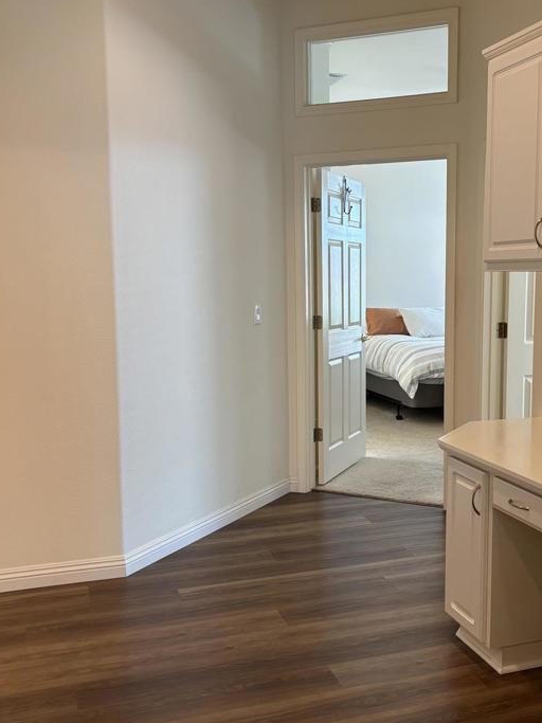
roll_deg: -0.8
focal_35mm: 39
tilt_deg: -6.6
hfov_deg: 36.4
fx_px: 814
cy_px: 358
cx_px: 365
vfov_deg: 47.9
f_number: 1.6
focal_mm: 5.96
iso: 160
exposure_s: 1/60
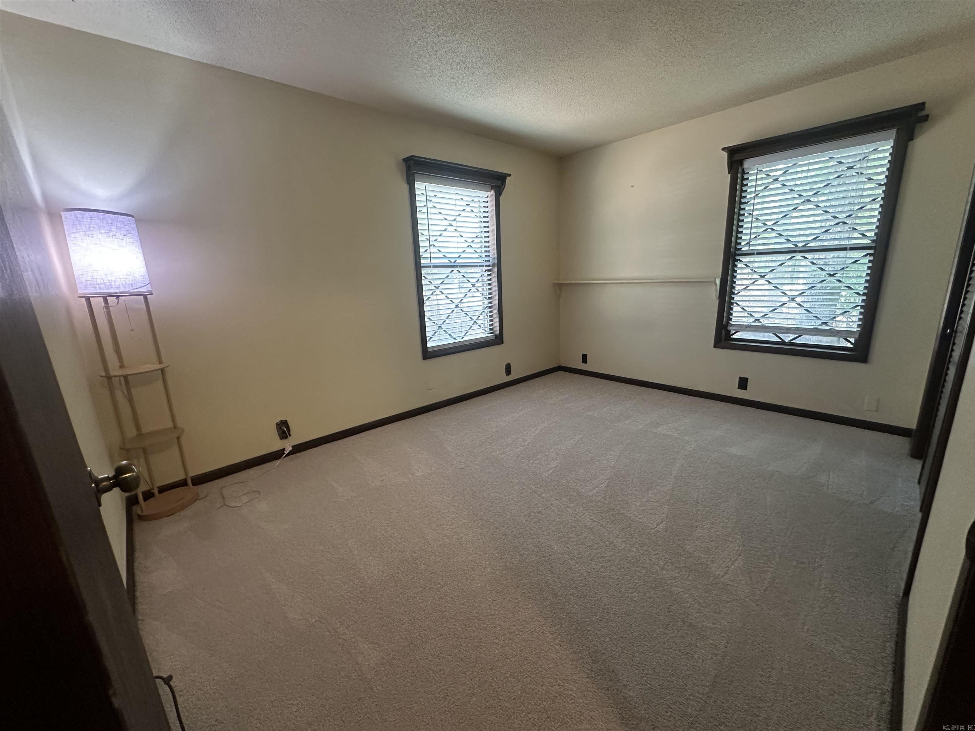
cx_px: 488
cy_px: 366
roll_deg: +2.9
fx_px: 394
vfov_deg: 85.7
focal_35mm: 14
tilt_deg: -12.8
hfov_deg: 102.1
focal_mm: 2.22
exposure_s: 1/60
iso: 640
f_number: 2.2
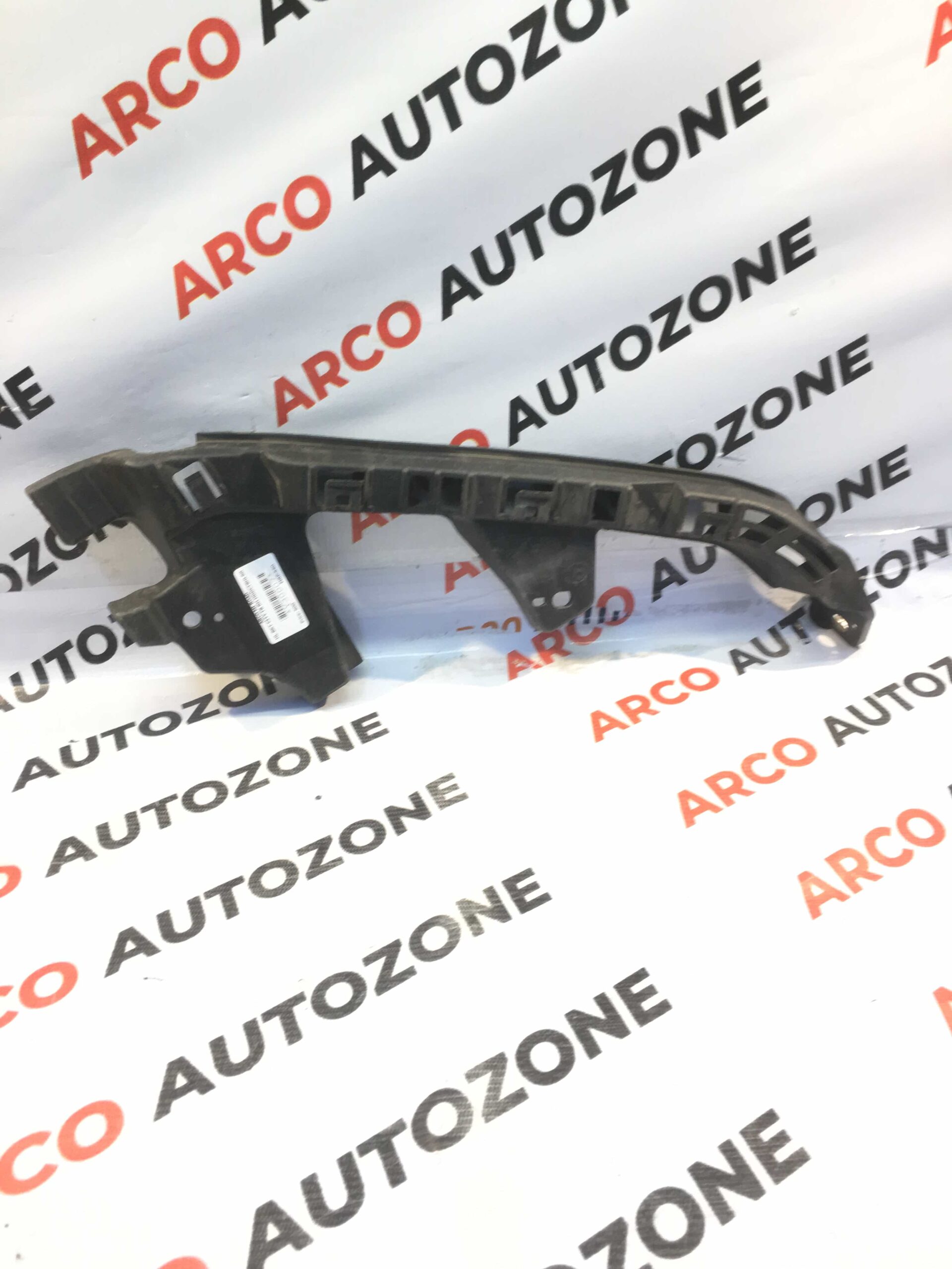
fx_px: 1063
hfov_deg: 48.2
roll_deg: +1.6
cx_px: 476
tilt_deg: -30.7
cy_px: 634
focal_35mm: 29
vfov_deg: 61.7
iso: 80
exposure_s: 1/33
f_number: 2.2
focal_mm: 4.15
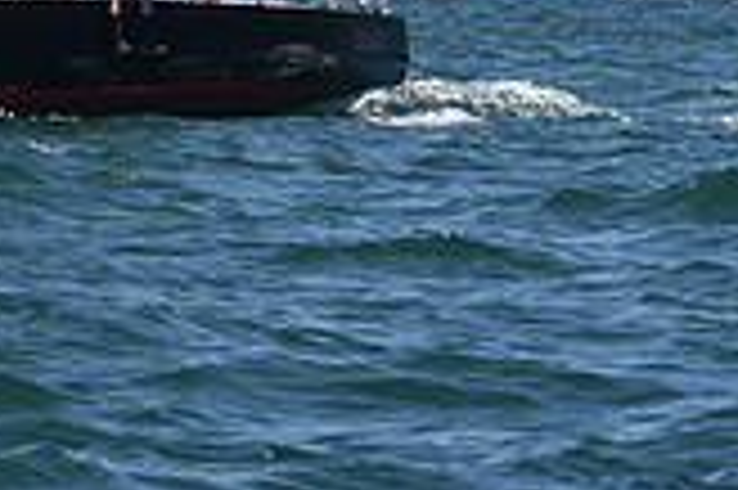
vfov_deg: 3.5
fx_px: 7966
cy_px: -809
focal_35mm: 389
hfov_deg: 5.3
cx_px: -101
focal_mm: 110
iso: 250
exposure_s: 1/1000
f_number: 9
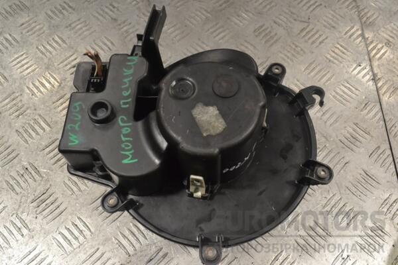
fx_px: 398
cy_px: 132
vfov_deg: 36.9
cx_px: 199
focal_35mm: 36
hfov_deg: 53.1
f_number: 9
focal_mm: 24
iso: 3200
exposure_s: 1/320
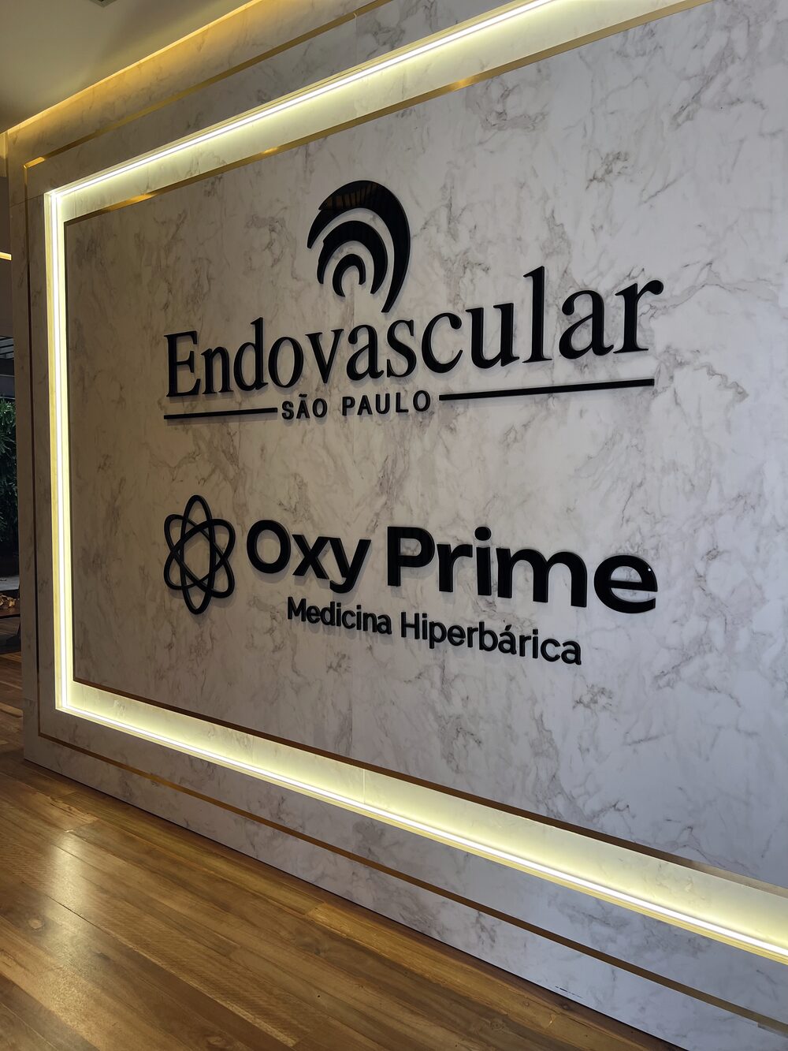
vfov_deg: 67.3
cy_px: 526
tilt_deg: -2.9
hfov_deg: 53.1
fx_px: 789
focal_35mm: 26
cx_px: 394
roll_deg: +0.1
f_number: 1.5
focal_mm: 5.7
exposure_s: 1/120
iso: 100
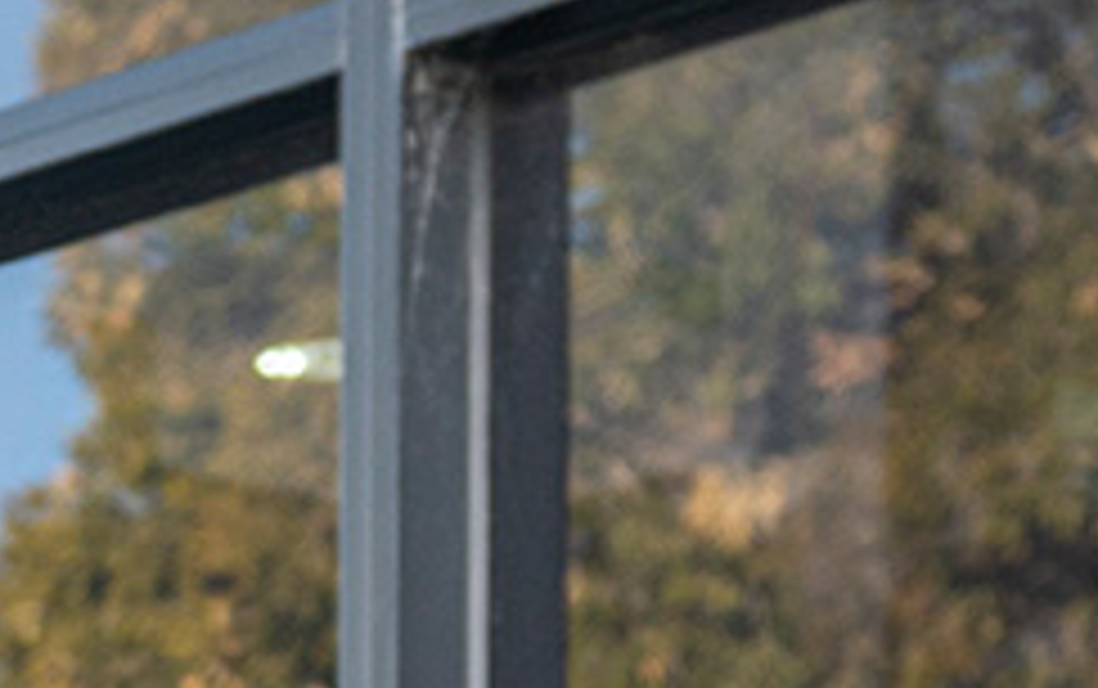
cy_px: 2343
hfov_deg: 7.3
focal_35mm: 263
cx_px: -1948
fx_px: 7877
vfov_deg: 4.7
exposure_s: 1/60
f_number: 4
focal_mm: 35
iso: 125
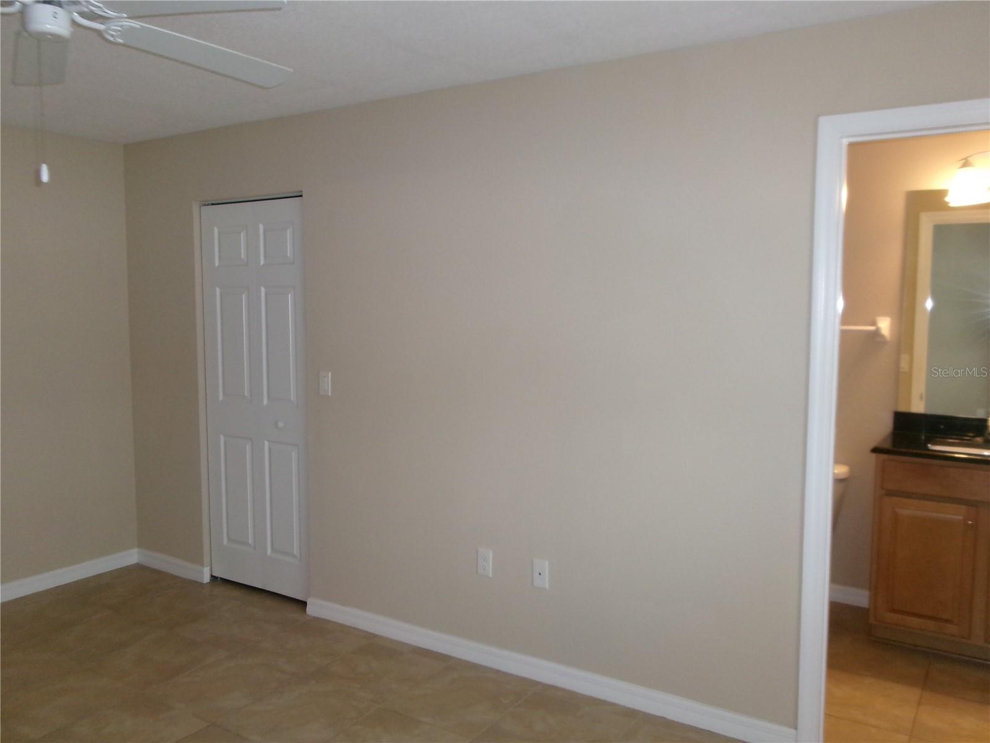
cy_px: 372
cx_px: 495
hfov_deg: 63.4
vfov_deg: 49.7
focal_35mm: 28
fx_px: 801
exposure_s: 1/34
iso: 320
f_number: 3.9
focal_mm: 5.1
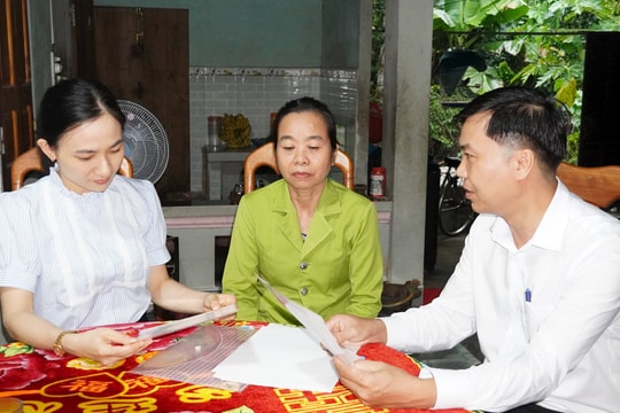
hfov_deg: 49.6
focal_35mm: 39
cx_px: 310
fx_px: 672
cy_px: 206
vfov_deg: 34.2
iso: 6400
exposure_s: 1/100
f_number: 5
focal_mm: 26
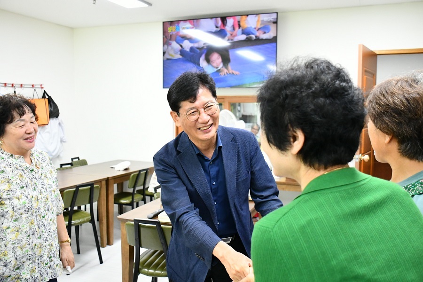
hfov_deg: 53.1
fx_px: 423
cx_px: 212
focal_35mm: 36
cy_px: 141
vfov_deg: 36.9
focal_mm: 24
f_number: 3.8
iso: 3600
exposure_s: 1/200
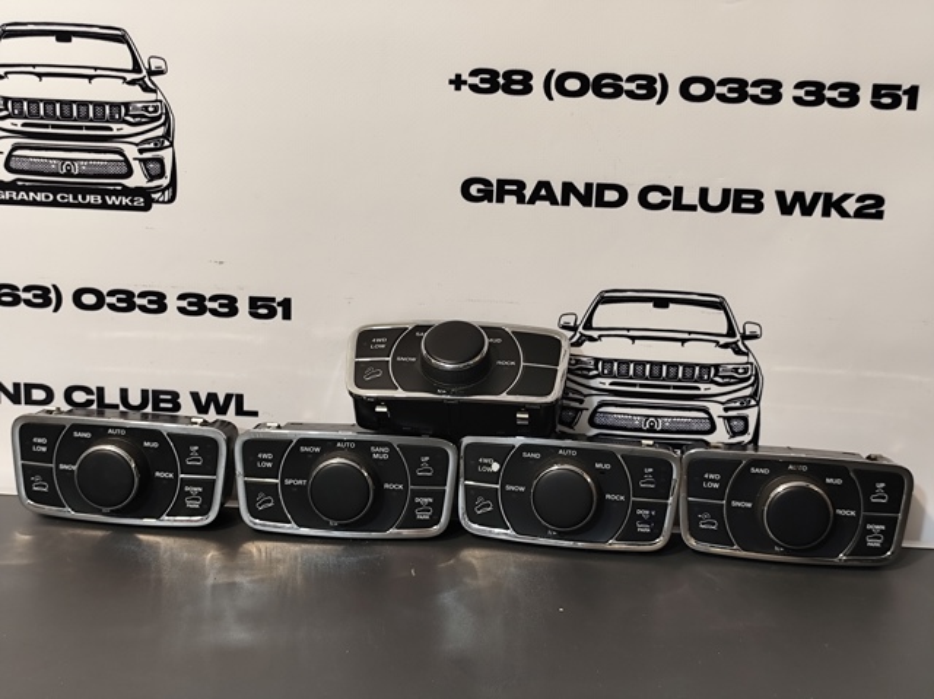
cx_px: 467
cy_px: 350
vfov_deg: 31.5
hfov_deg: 41.3
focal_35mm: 46
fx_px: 1240
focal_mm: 6.19
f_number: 1.65
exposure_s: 1/24
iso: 320
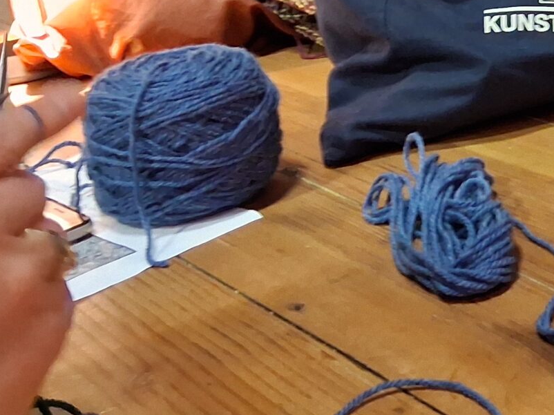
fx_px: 1328
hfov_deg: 22.0
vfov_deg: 17.3
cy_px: -6
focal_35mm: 83
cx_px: 648
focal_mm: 3.98
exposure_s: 1/24
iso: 800
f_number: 1.8
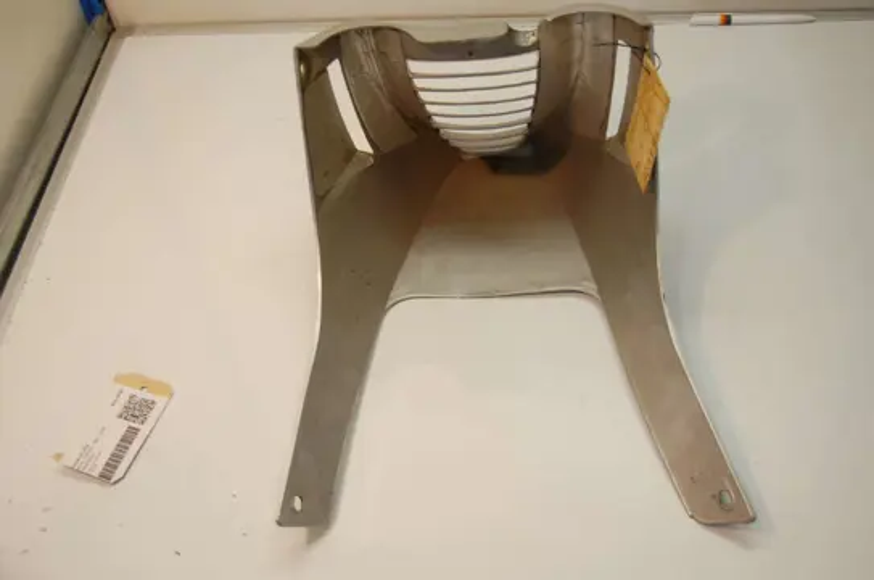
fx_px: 1091
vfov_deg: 29.8
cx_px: 437
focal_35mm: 45
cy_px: 290
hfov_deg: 43.7
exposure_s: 1/80
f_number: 4.5
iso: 400
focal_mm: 30
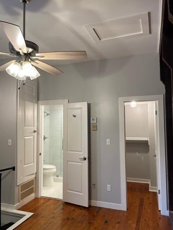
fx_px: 180
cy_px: 115
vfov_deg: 65.3
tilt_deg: +3.7
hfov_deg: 51.4
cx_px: 87
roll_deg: +1.0
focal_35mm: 27
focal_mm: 4.2
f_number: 1.6
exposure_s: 1/60
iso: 80
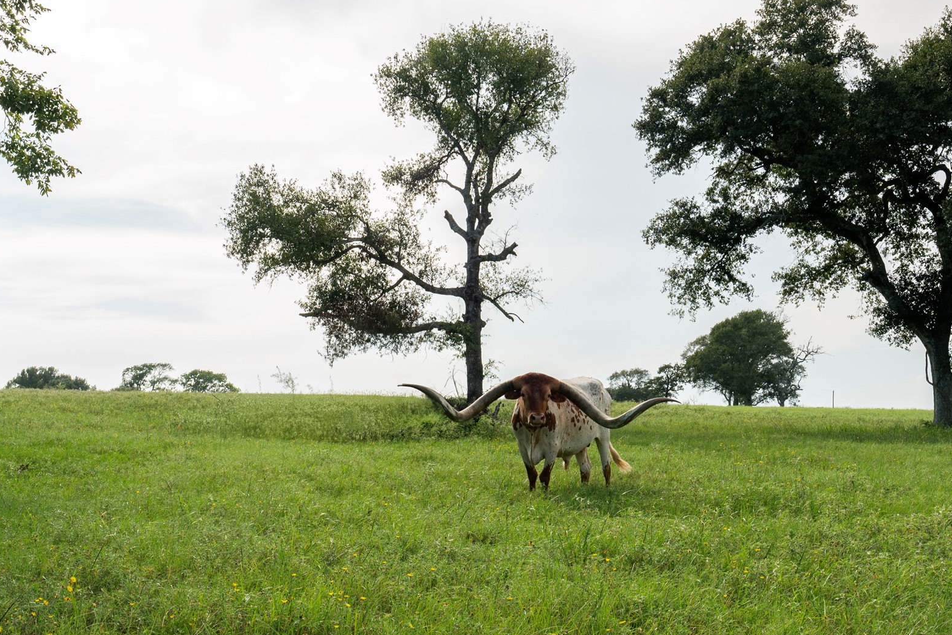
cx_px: 527
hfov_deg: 39.5
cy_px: 425
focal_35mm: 50
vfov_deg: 26.8
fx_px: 1323
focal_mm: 24
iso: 200
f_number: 11
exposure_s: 1/125
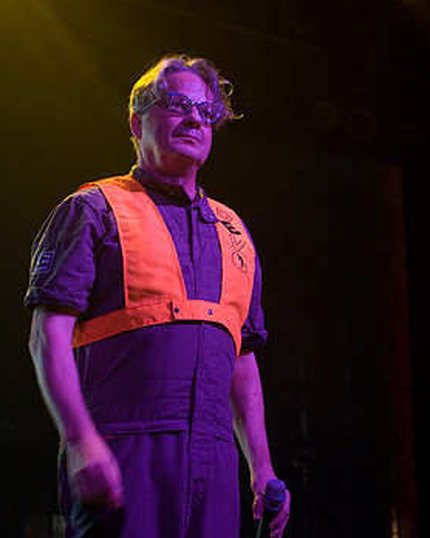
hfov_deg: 19.2
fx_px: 1274
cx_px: 225
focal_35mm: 80
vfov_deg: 23.9
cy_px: 295
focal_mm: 44
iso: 1000
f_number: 3.2
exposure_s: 1/80
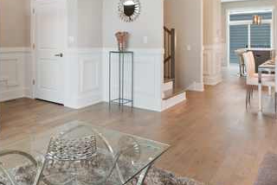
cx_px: 119
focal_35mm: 30
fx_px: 231
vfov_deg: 41.6
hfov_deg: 61.6
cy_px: 34
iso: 200
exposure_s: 1/10
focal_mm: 10
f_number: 8
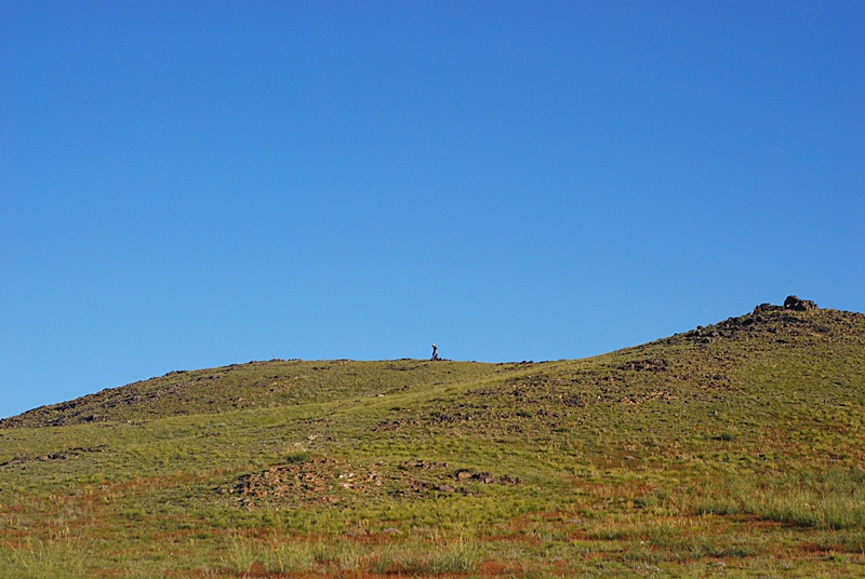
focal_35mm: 75
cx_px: 432
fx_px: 1805
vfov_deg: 18.2
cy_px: 290
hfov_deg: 27.0
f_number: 5.6
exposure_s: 1/2000
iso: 400
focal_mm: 50
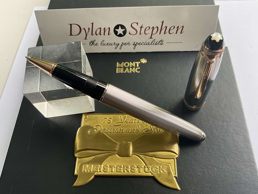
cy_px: 97
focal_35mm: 29
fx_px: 216
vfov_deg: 48.2
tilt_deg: -61.4
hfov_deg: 61.7
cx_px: 129
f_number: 1.8
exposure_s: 1/106
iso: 64
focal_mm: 3
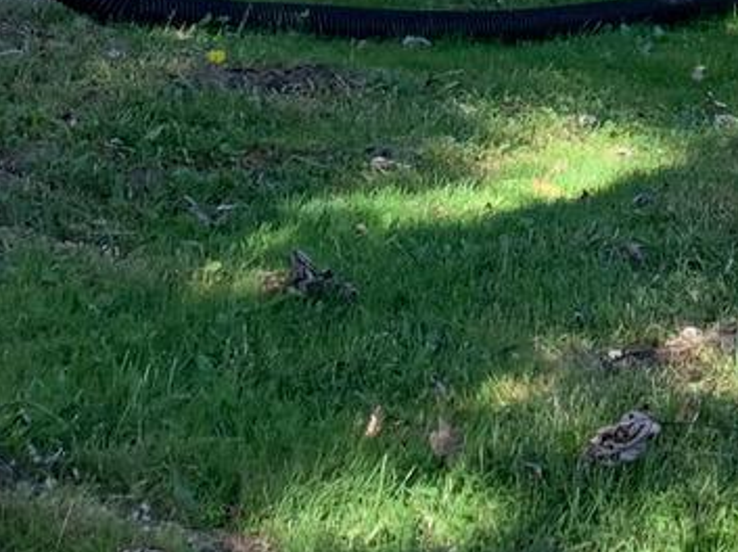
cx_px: 834
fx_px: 3216
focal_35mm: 151
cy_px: -734
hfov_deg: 12.8
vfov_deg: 8.9
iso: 25
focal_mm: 4.25
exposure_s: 1/157
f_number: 1.8
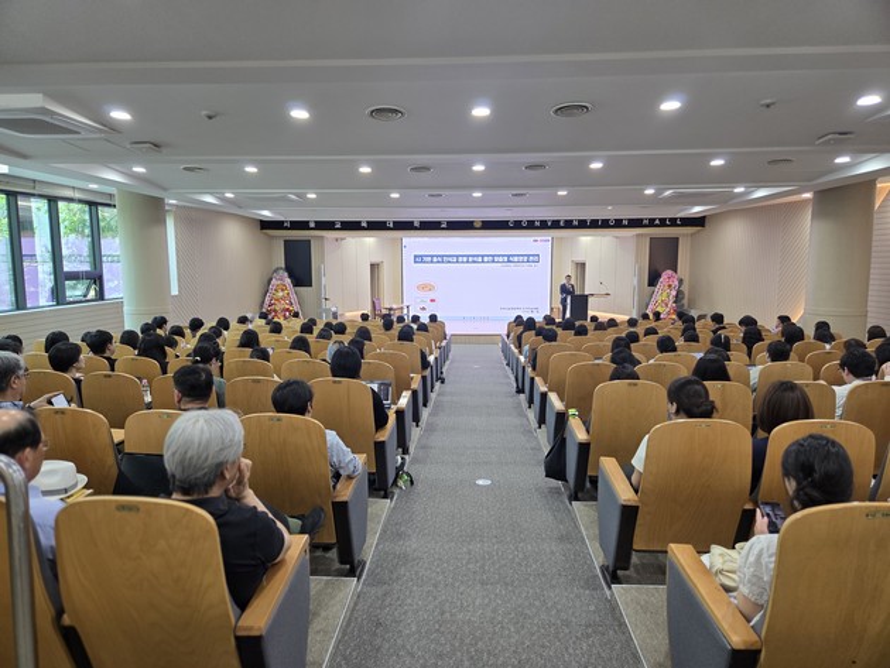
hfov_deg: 73.9
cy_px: 334
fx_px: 592
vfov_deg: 58.9
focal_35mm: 23
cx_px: 445
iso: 160
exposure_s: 1/120
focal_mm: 5.4
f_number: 1.8
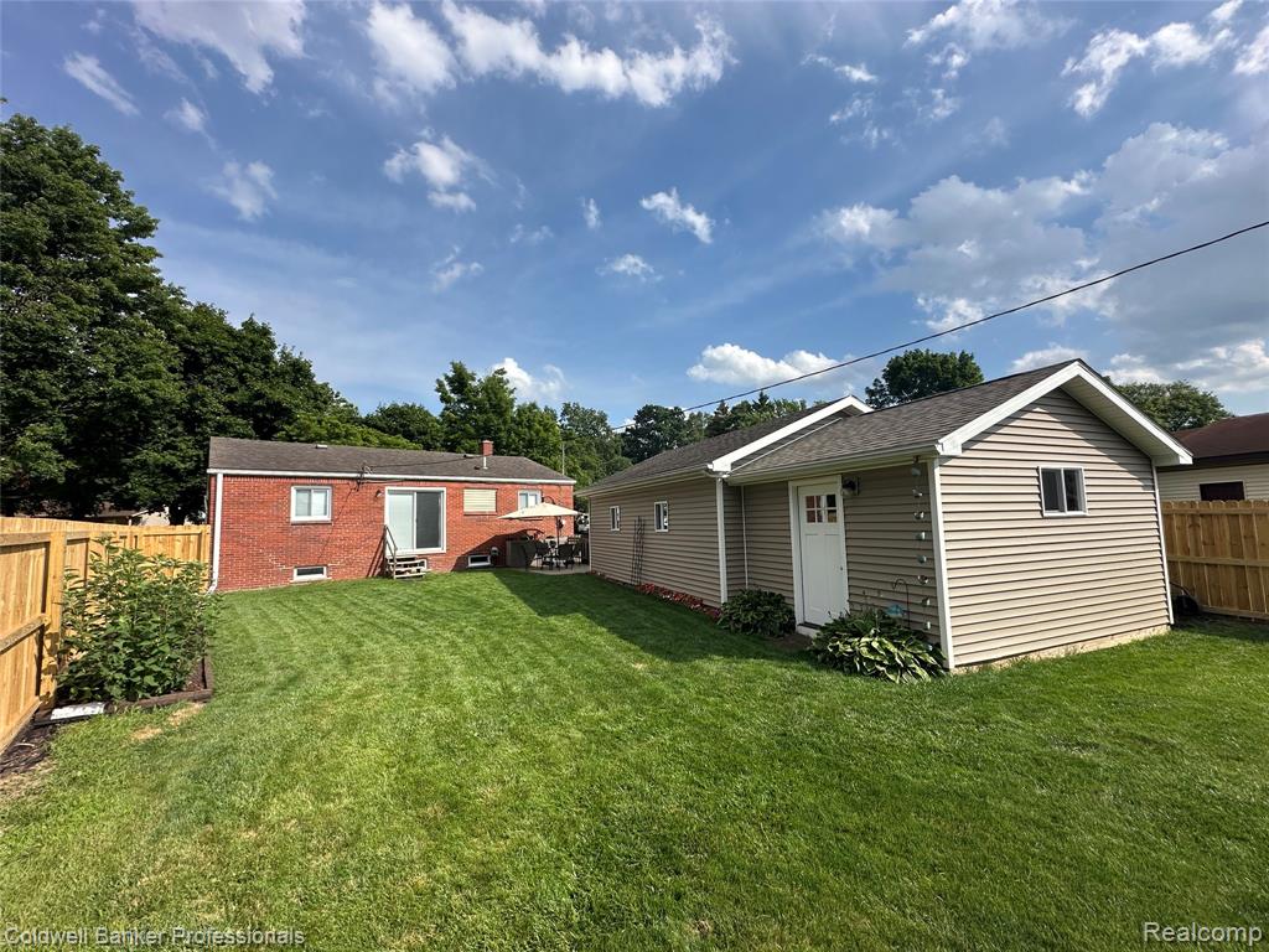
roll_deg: +1.5
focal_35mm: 14
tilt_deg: +5.5
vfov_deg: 85.7
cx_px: 634
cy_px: 476
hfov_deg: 102.1
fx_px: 513
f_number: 2.2
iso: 50
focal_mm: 2.22
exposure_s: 1/1887
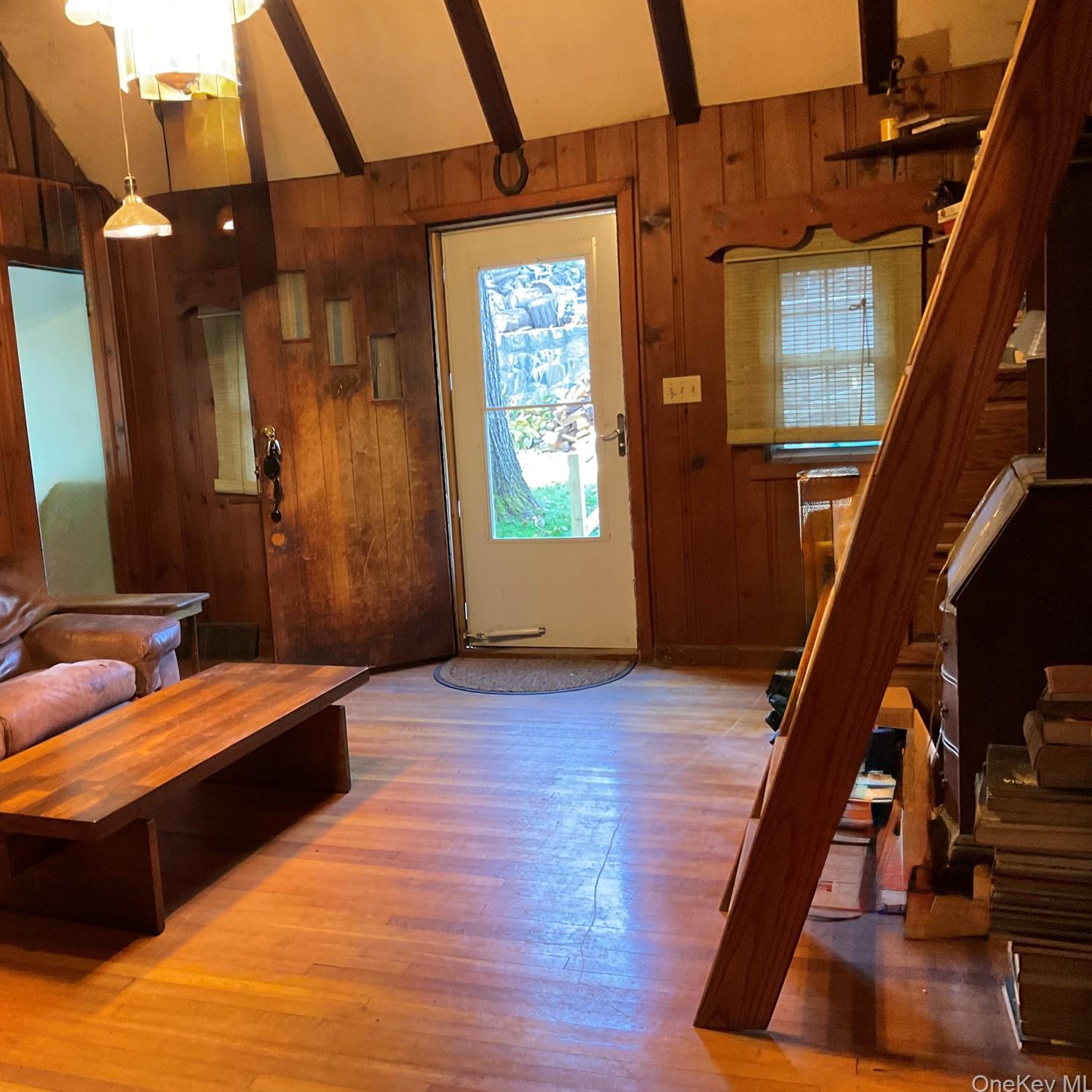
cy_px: 542
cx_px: 374
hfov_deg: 46.6
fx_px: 1249
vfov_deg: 47.2
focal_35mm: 35
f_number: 1.8
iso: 320
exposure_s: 1/40
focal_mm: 3
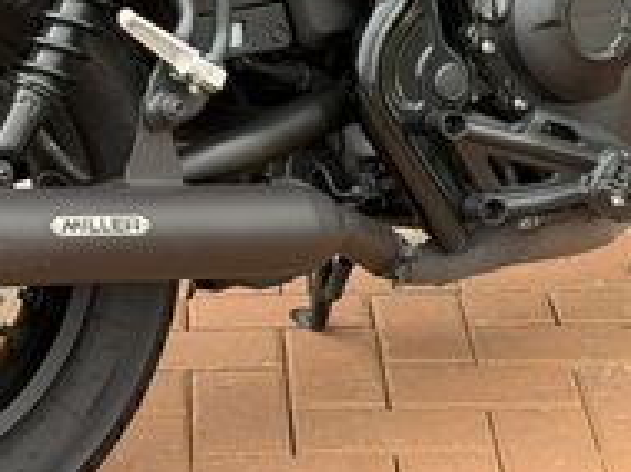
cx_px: 262
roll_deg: +0.2
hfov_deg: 12.2
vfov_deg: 9.0
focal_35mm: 162
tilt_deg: -12.1
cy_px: -93
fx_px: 2949
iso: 64
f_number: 1.78
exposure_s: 1/172
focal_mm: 6.76
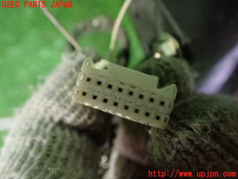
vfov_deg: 46.8
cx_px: 119
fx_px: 206
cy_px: 90
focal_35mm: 30
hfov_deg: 60.0
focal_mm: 5.4
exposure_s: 1/30
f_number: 2.3
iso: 1250
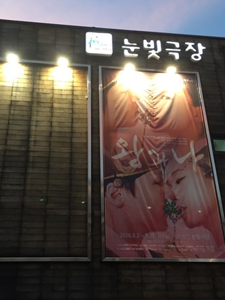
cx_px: 103
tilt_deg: +27.1
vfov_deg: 46.7
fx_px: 347
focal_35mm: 40
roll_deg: +1.3
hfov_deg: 35.9
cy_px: 133
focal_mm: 4.15
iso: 80
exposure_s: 1/30
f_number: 2.2
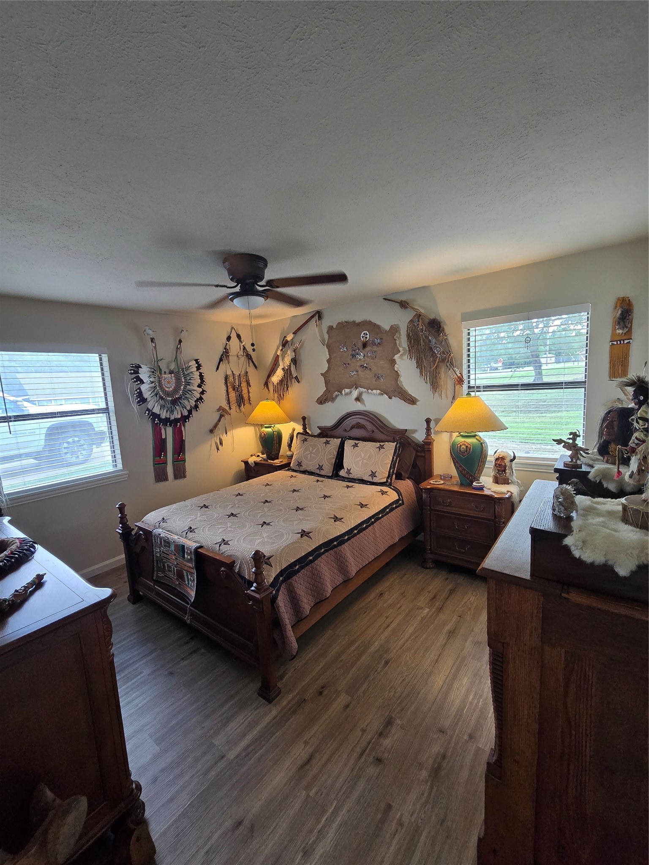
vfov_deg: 106.2
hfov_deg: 89.9
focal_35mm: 13
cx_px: 324
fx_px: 325
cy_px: 432
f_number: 2.2
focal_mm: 2.2
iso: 200
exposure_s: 1/60
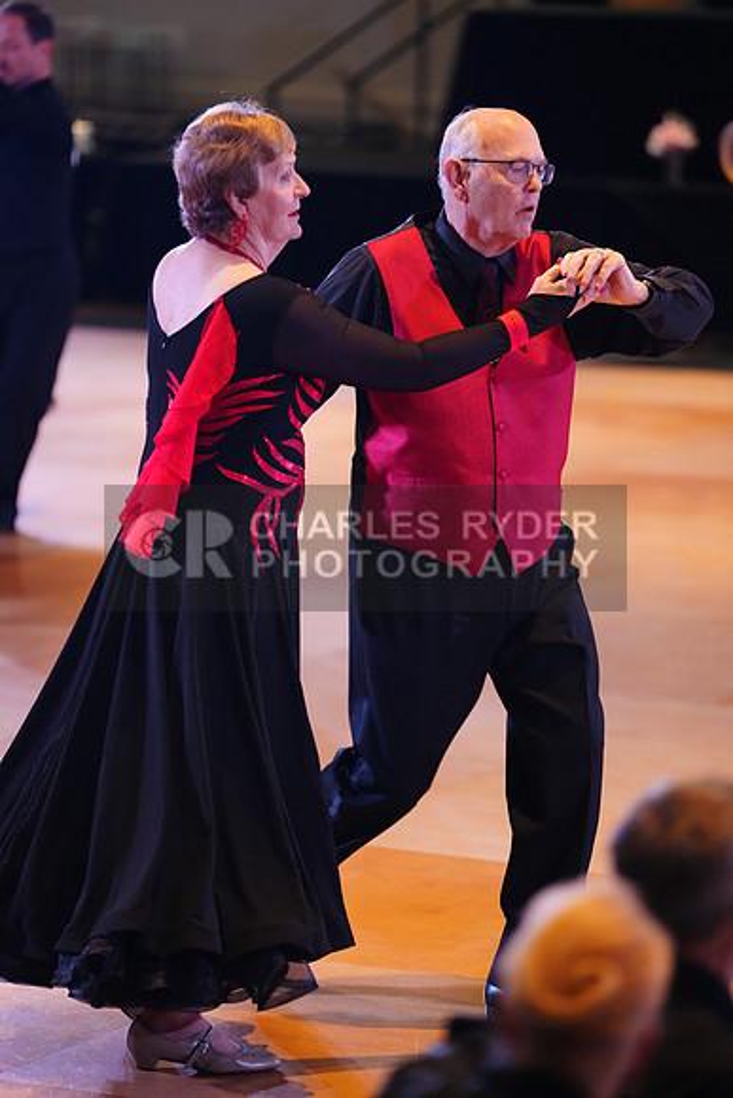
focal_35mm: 178
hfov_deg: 7.7
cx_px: 366
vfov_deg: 11.5
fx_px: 5433
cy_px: 549
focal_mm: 178
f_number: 2.8
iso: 5000
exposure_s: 1/400
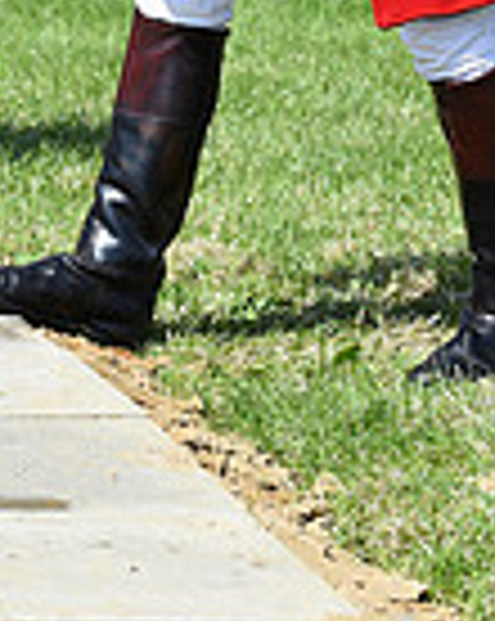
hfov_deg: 7.4
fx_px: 3616
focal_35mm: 197
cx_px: -666
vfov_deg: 9.6
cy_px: -194
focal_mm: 50
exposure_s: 1/1250
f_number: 5.6
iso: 200
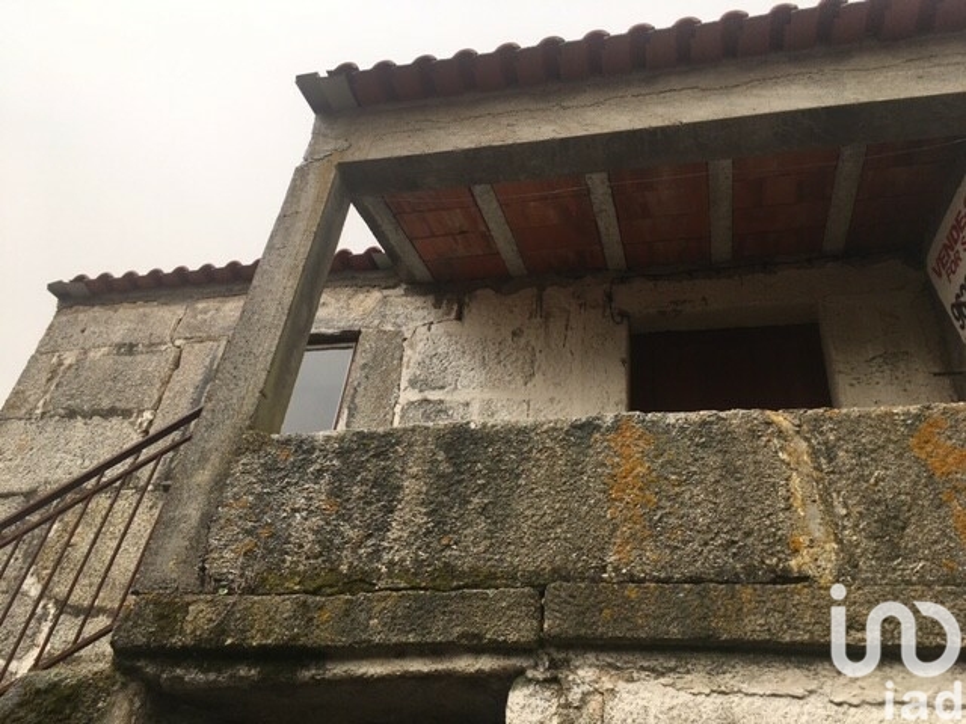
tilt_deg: +37.2
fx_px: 809
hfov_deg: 61.7
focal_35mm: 29
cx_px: 483
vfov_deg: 48.2
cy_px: 362
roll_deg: -6.4
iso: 25
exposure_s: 1/1202
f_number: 2.2
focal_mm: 4.15
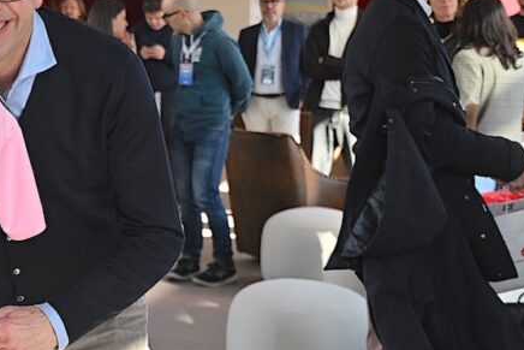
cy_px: 128
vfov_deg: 14.5
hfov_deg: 20.8
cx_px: -28
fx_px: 1369
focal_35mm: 94
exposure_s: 1/250
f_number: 3.2
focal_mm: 27
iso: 160
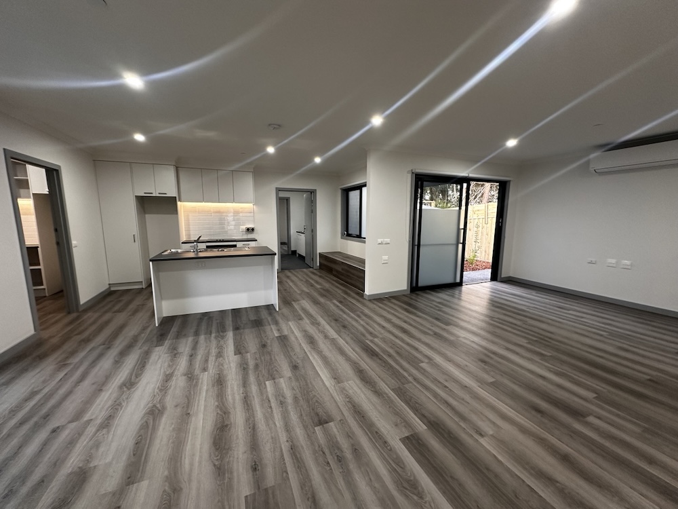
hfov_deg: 102.1
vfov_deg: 85.7
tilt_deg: -7.5
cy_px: 254
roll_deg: -0.3
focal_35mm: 14
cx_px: 339
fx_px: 274
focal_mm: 2.22
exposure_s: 1/50
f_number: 2.2
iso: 200
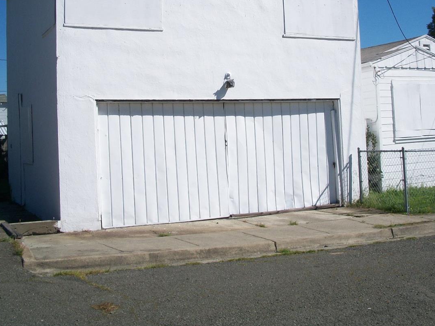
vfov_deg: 29.4
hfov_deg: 38.9
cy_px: 102
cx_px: 236
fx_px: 616
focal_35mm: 49
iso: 80
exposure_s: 1/640
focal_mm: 6.3
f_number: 5.6
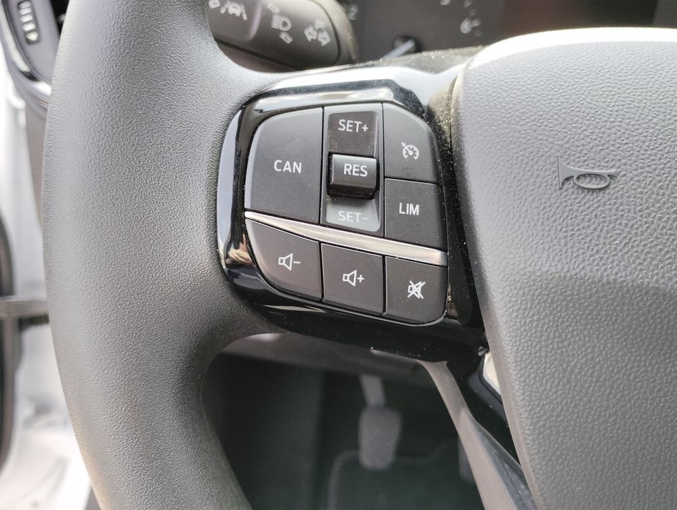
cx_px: 338
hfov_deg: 61.6
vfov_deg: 48.3
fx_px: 568
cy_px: 255
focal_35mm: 29
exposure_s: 1/109
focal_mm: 4.25
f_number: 1.8
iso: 50
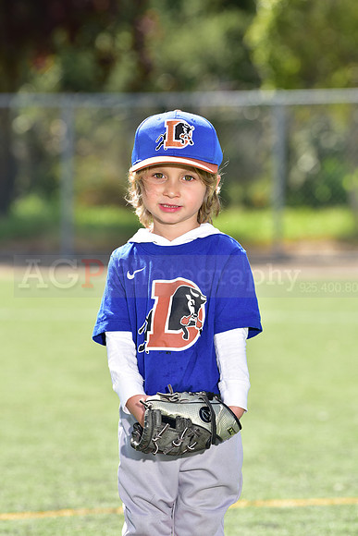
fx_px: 2981
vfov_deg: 10.3
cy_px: 268
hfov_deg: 6.9
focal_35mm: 200
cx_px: 179
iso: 100
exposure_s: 1/250
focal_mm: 200
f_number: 5.6
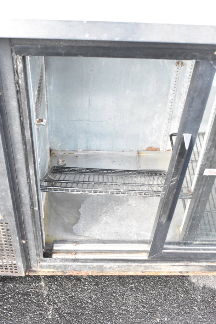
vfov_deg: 42.3
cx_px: 108
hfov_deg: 28.9
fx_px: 418
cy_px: 162
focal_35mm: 46
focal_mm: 31
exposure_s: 1/400
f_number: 10
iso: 6400
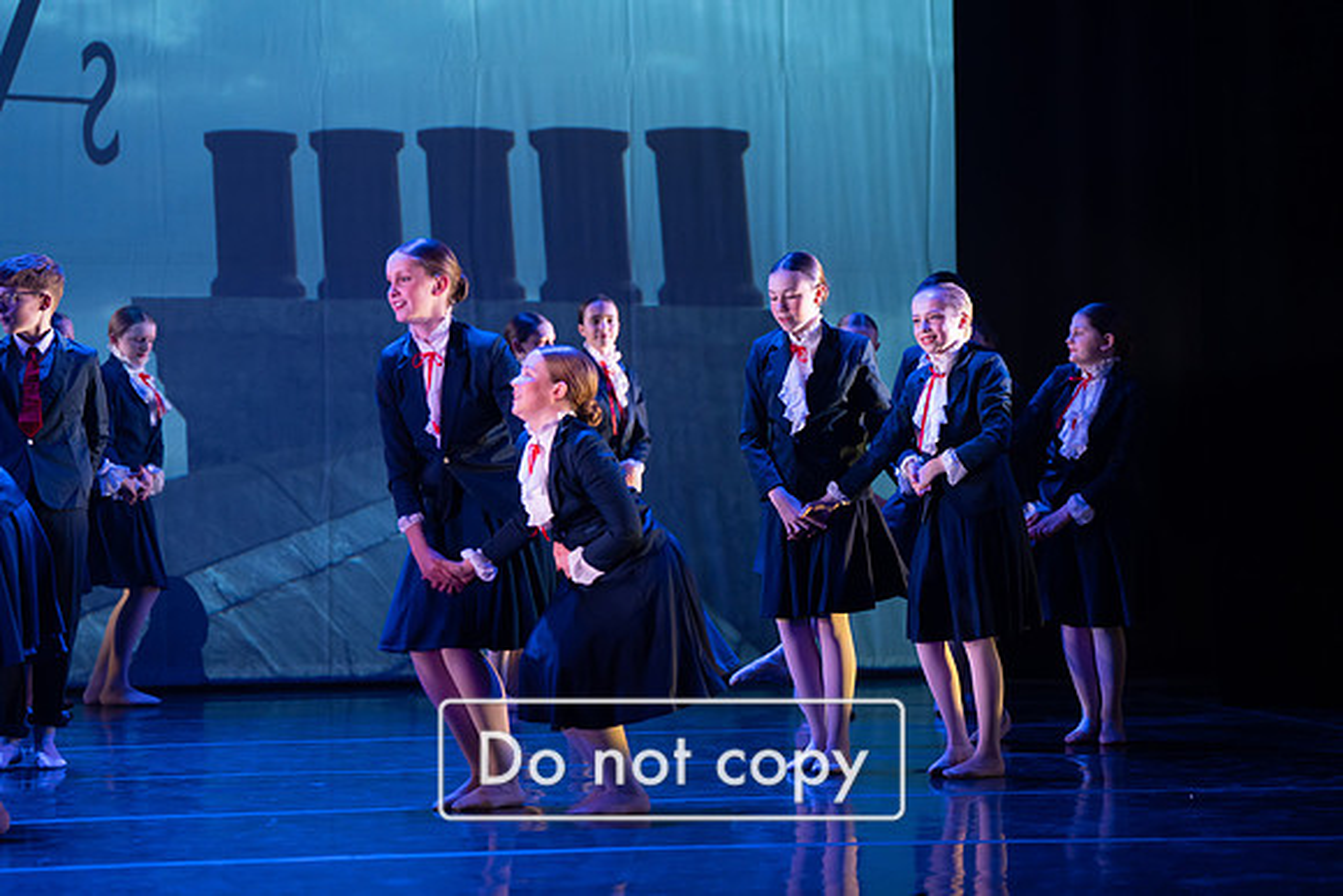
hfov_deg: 18.9
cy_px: 448
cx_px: 672
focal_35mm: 108
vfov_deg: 12.7
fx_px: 4030
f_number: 2.8
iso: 3200
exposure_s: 1/320
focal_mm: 108
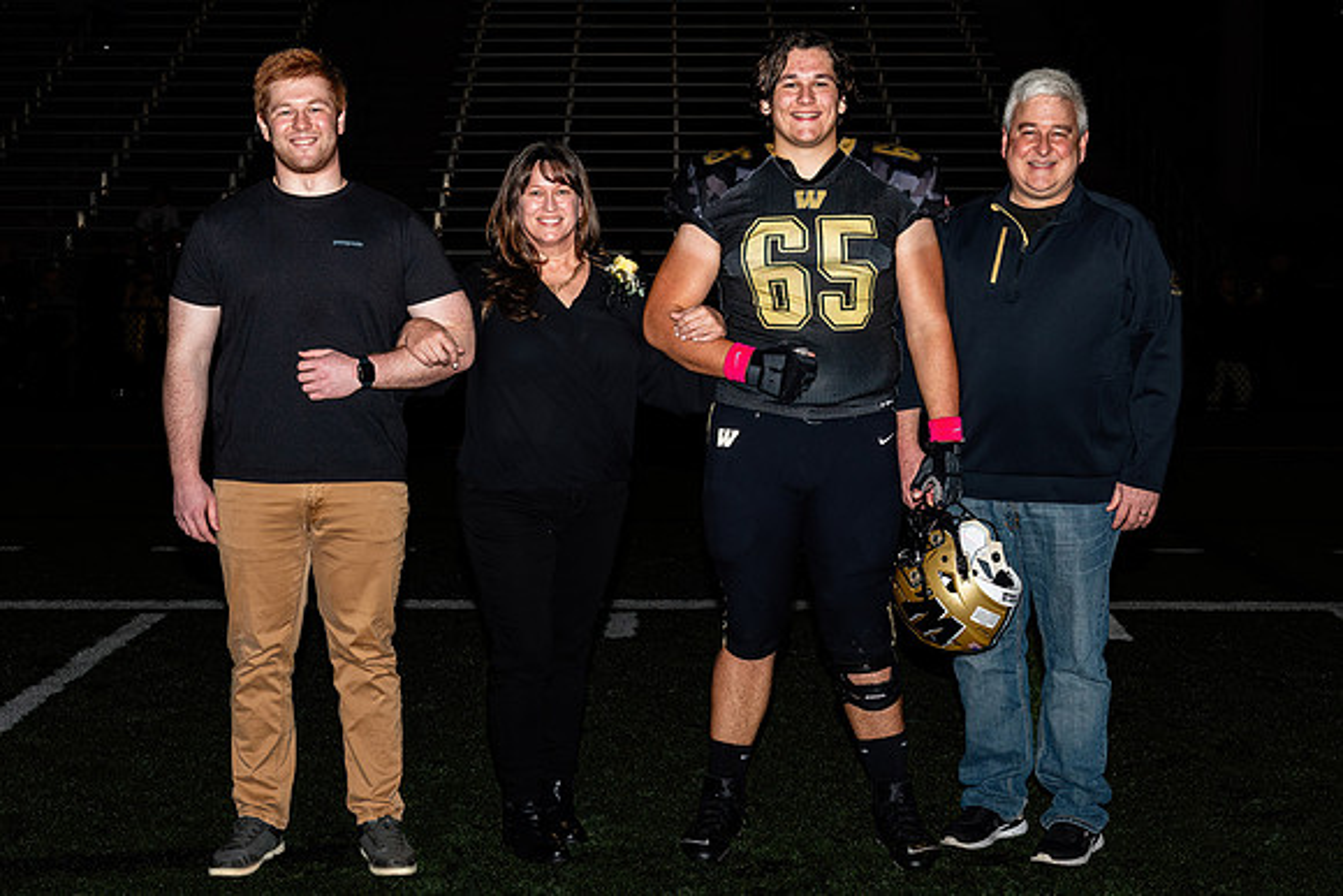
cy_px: 482
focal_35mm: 63
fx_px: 2334
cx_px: 665
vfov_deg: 21.7
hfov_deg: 32.1
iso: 320
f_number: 5
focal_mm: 36
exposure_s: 1/200
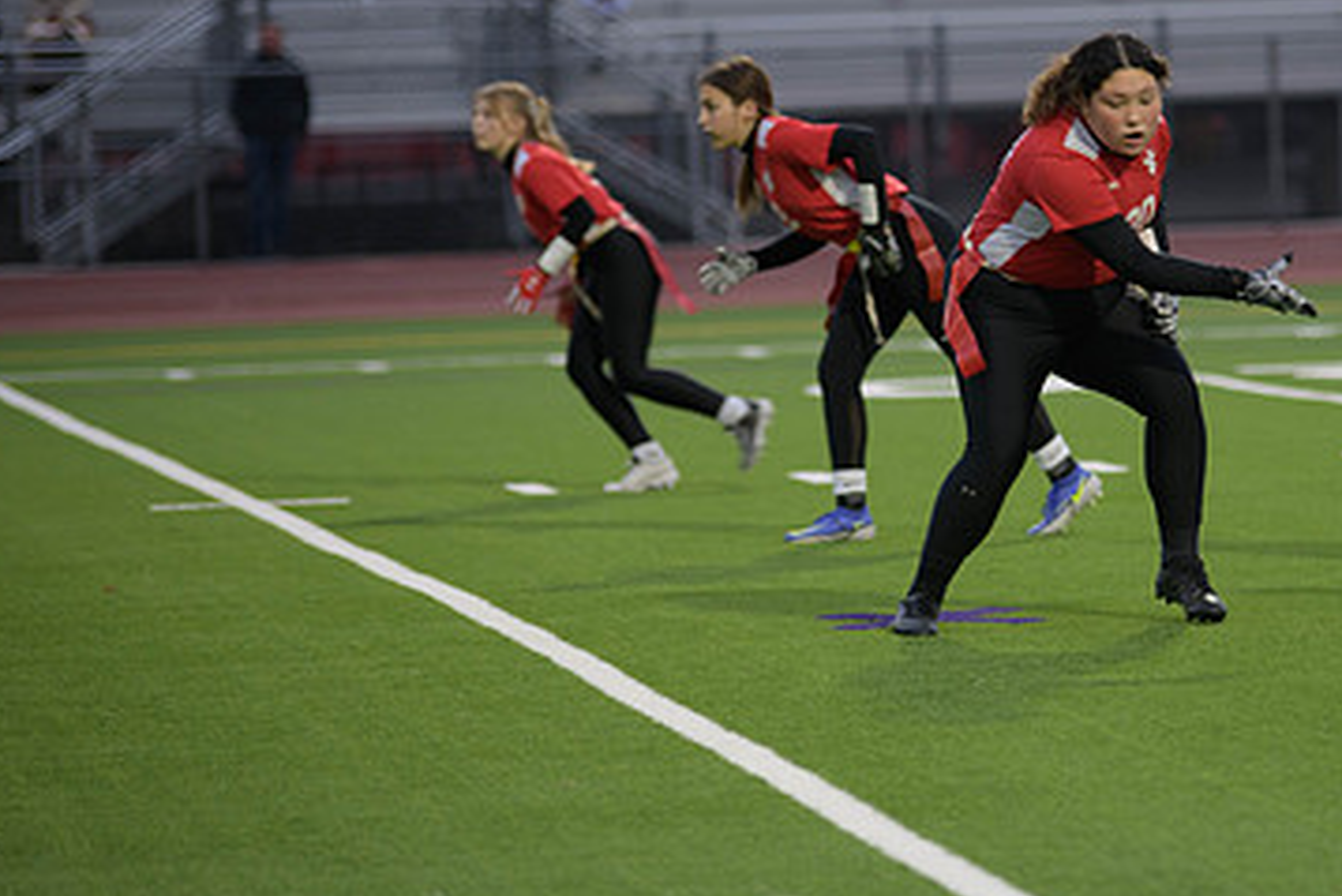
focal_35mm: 251
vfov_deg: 5.5
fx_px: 9360
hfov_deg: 8.2
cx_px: 1031
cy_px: 231
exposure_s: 1/200
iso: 400
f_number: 2.8
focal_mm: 155
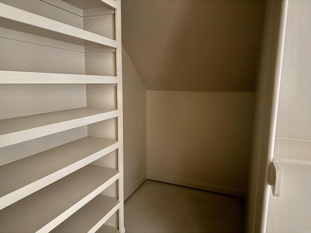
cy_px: 116
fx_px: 216
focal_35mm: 24
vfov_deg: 56.8
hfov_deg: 71.6
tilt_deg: -8.3
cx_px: 156
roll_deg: -0.6
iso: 2000
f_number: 1.78
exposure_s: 1/9
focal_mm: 6.76
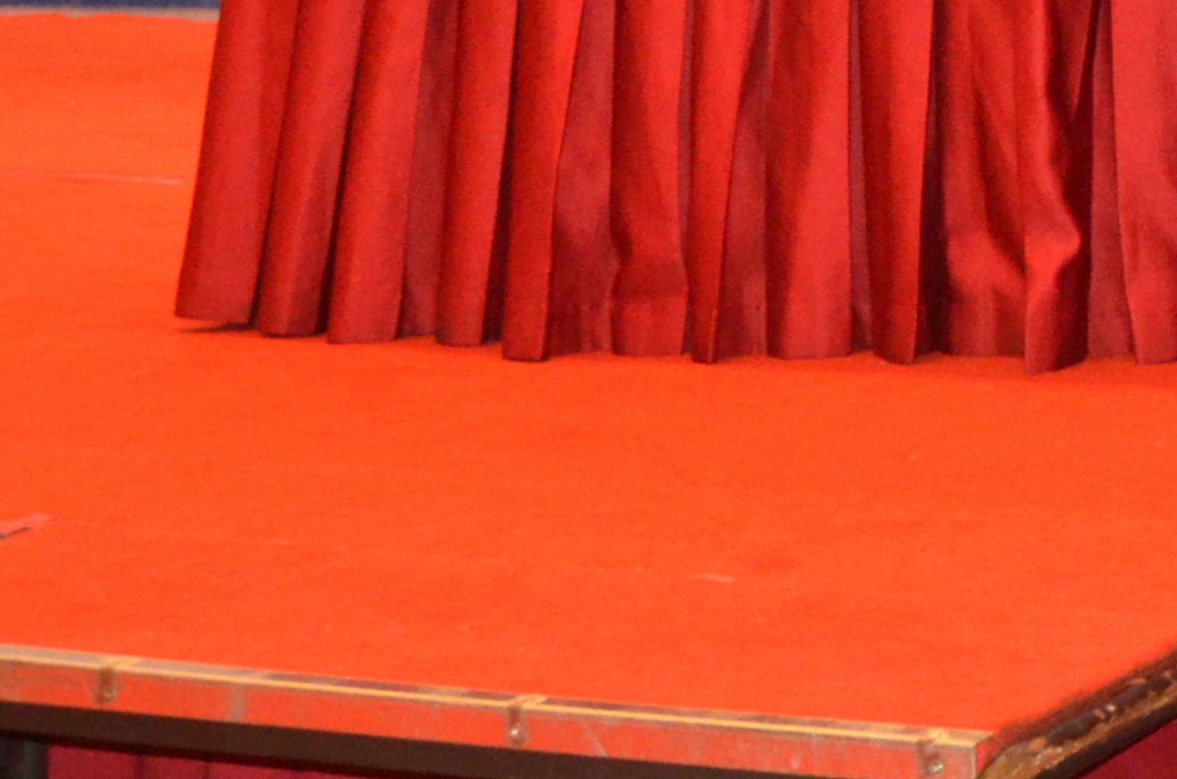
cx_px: 2223
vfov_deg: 10.9
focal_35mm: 115
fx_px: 3752
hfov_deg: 15.1
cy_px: -718
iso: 2000
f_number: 6.3
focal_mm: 18
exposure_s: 1/60
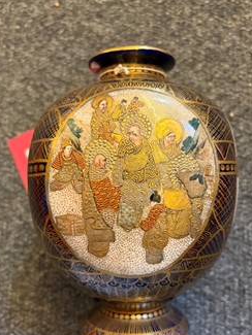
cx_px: 128
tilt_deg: -80.7
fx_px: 310
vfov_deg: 56.3
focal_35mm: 32
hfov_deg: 44.2
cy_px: 204
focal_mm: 5.96
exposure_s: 1/33
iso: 400
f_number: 1.6
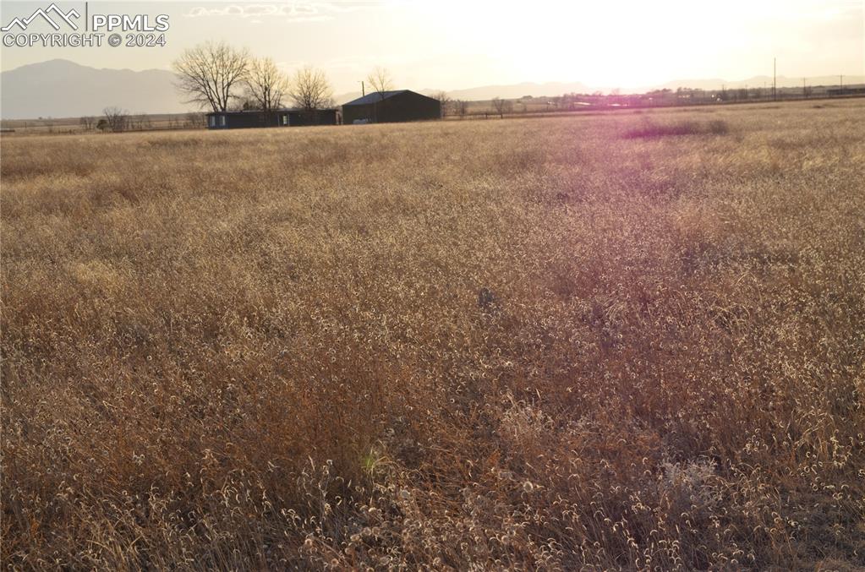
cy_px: 286
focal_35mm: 78
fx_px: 1870
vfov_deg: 17.4
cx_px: 432
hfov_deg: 26.0
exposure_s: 1/250
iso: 100
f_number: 10
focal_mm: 52
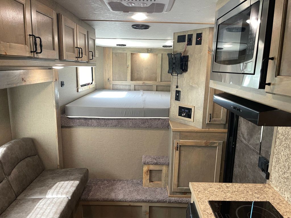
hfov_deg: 69.4
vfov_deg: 54.9
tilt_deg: -9.6
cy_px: 109
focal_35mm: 25
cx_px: 146
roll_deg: -1.4
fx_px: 210
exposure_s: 1/60
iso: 200
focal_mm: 5.1
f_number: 1.6
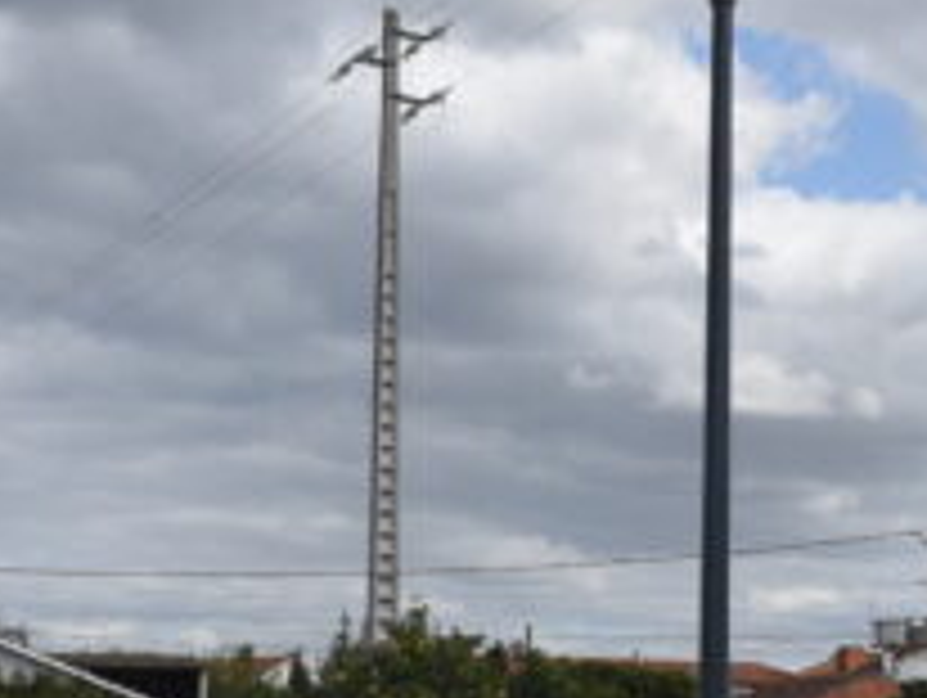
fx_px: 2252
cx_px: 572
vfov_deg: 17.2
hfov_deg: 23.2
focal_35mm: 84
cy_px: 723
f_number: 13
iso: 160
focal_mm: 24
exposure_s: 1/200
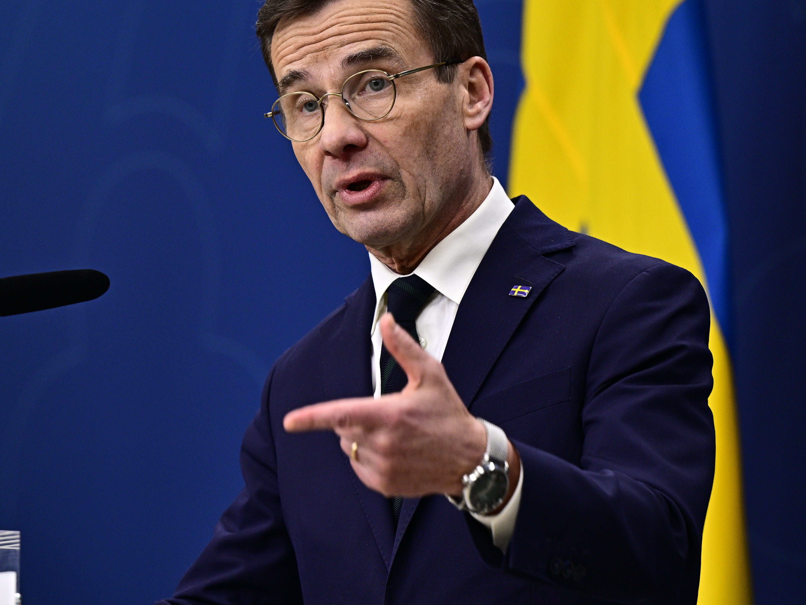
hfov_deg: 8.3
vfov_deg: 6.2
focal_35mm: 239
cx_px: 308
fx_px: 5565
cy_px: 398
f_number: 2.8
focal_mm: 115
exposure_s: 1/200
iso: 500
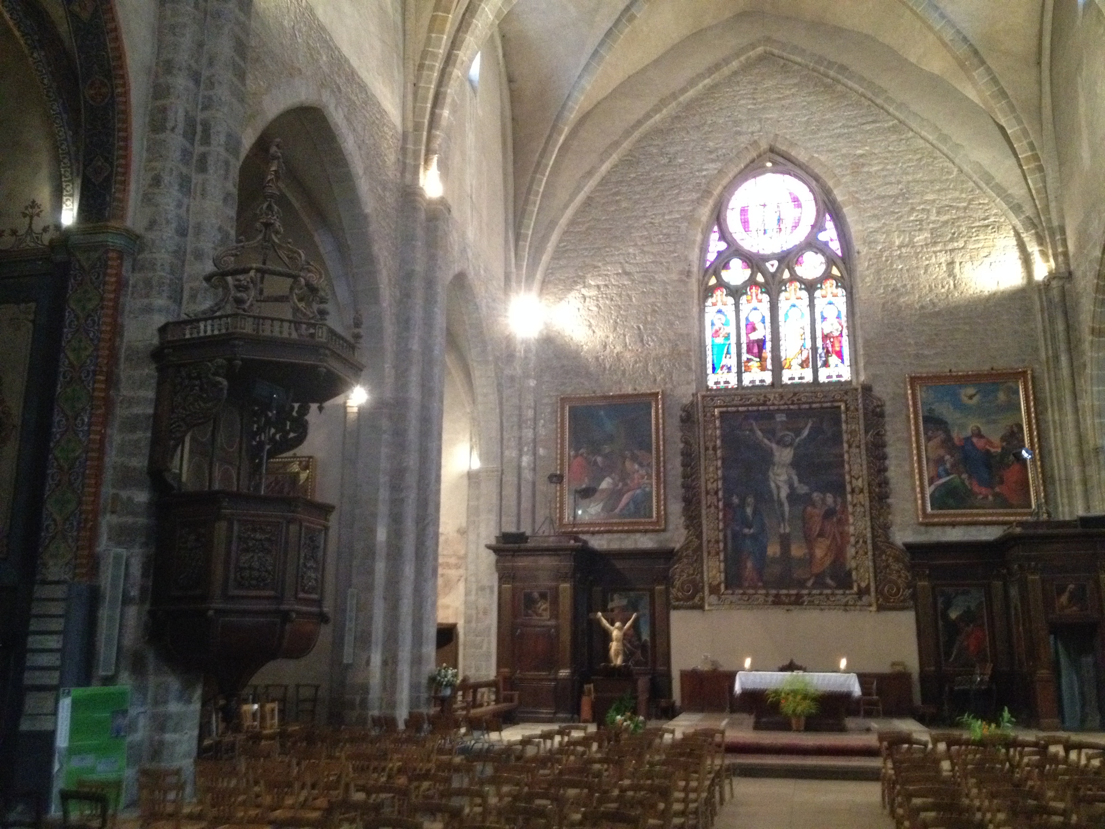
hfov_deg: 52.6
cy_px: 414
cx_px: 552
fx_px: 1117
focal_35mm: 35
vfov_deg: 40.7
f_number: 2.4
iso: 640
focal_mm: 4.28
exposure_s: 1/15
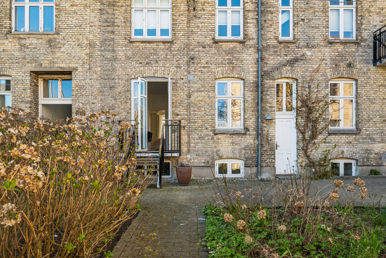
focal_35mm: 22
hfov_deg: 77.3
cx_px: 193
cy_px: 129
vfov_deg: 56.1
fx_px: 241
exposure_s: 1/125
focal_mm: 22.5
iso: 200
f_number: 6.3
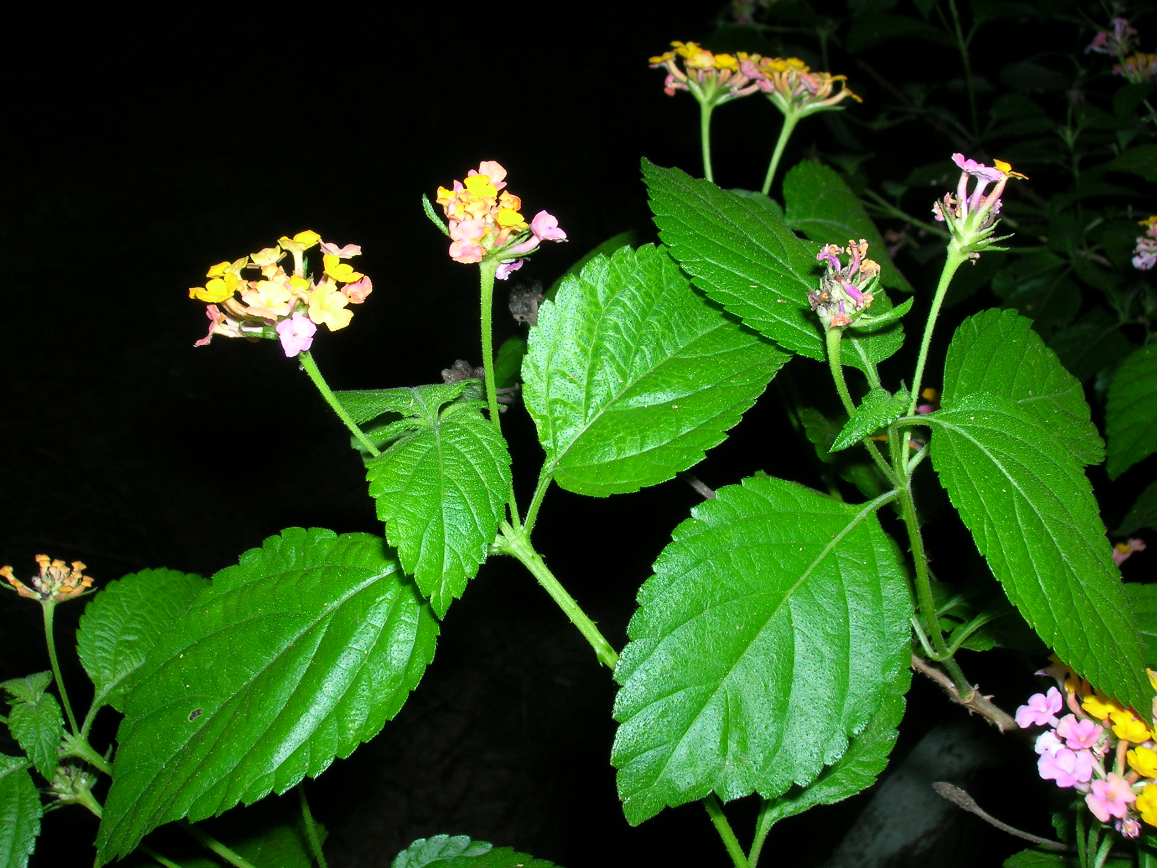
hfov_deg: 40.4
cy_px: 430
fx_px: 1571
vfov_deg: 30.9
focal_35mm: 47
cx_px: 567
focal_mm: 7.7
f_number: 5.4
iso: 50
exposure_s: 1/60.1
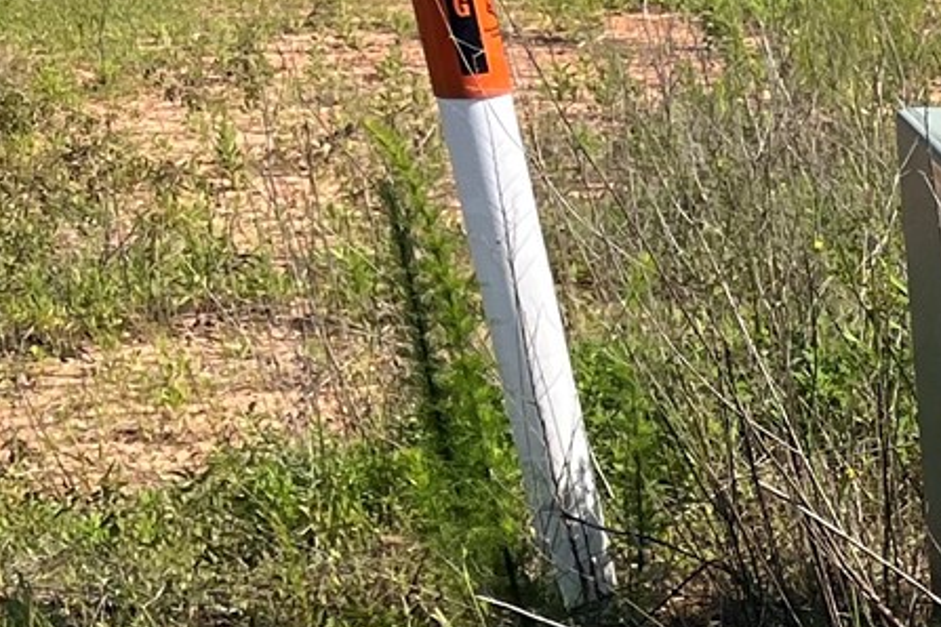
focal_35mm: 124
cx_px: 1951
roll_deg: +0.2
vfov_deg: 10.4
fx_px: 3241
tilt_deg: -24.8
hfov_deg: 13.7
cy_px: 1155
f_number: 1.6
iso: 50
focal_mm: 5.1
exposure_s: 1/2222
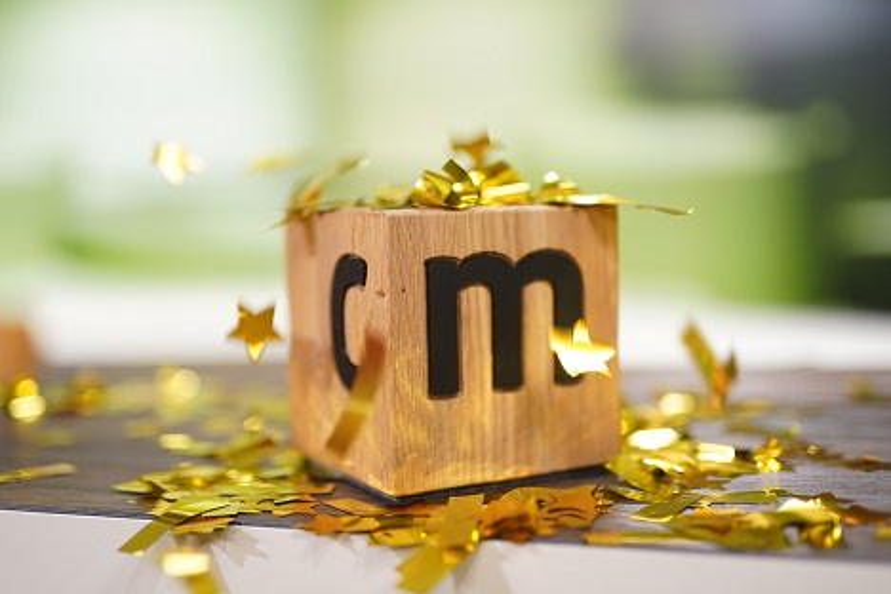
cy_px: 297
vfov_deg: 27.0
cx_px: 446
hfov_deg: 39.6
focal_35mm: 50
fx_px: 1237
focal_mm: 50
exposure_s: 1/125
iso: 100
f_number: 1.4
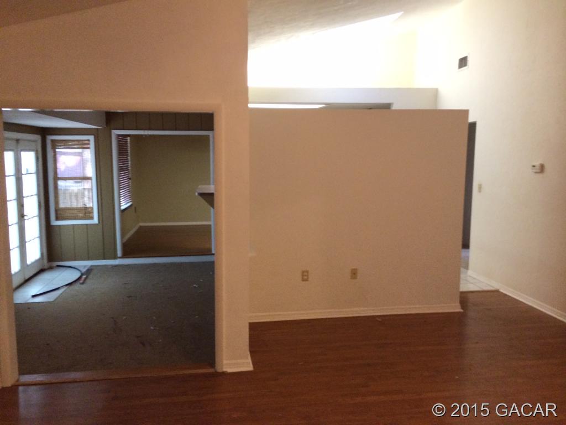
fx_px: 491
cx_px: 283
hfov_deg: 60.0
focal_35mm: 30
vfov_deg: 46.8
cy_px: 212
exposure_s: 1/30
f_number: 2.2
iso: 200
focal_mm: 4.12
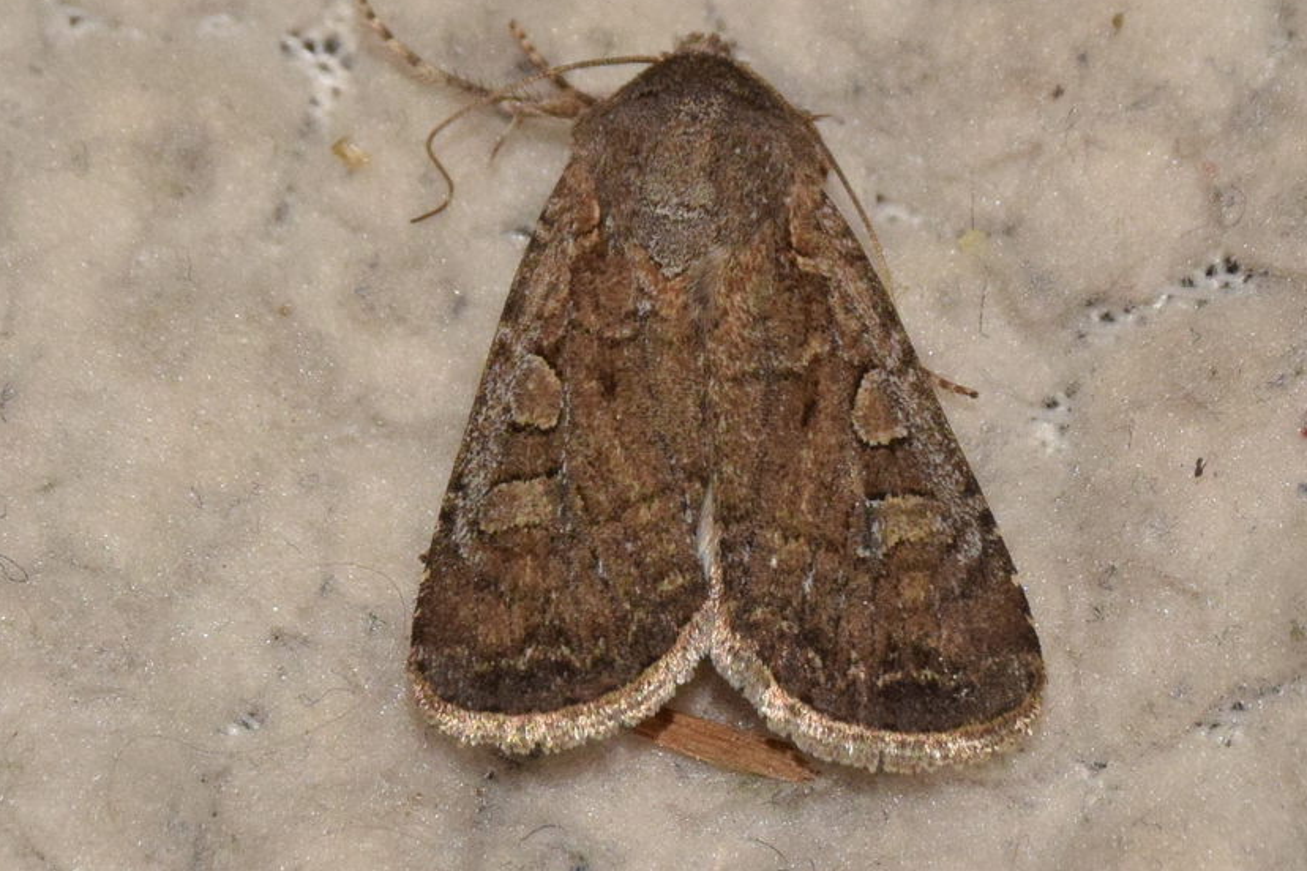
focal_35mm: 183
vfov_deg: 7.5
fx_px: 6628
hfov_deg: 11.3
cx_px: 701
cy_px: 369
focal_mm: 105
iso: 1000
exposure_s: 1/200
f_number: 14
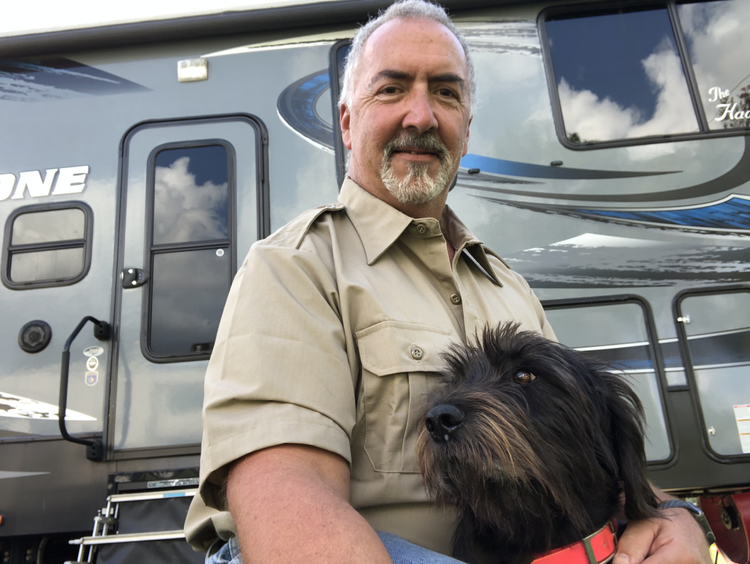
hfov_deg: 56.8
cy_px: 282
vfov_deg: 44.2
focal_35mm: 32
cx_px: 375
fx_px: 694
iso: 20
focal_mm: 2.87
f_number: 2.2
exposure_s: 1/120
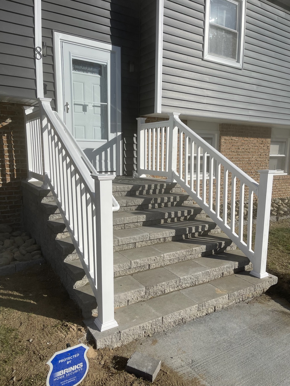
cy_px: 193
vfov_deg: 67.3
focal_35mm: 26
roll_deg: +0.6
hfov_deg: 53.1
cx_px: 145
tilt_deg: -8.2
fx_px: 290
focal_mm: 5.1
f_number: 1.6
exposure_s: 1/7407
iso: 32
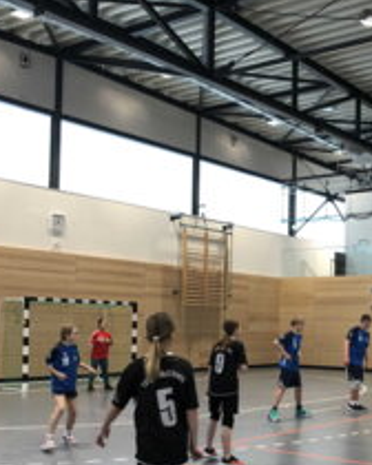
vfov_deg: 35.7
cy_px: 308
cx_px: 306
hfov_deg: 28.4
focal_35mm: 52
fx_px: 716
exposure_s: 1/30
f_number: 1.8
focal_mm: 3.99
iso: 40
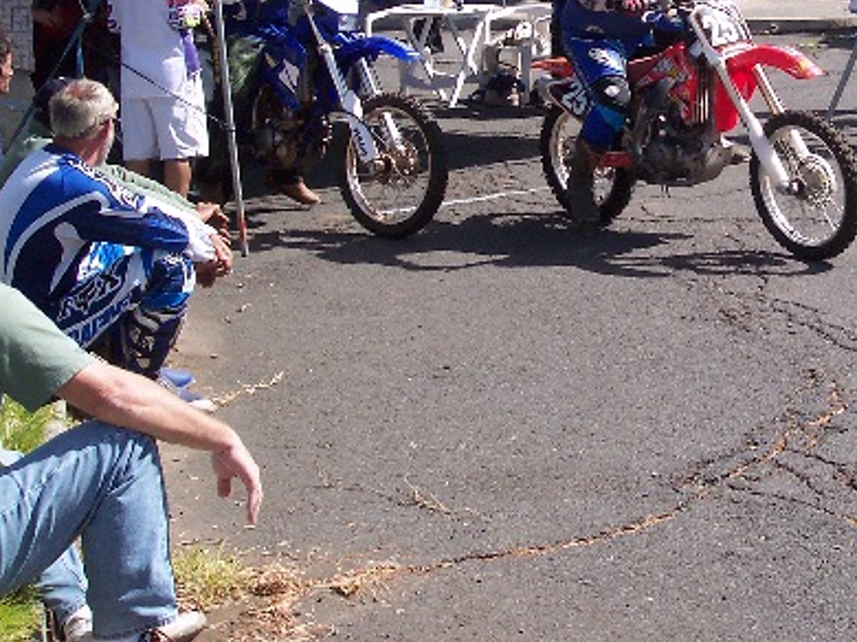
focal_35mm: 78
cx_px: 765
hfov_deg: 24.4
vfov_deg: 18.4
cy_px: 18
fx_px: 1930
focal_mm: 8
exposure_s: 1/500
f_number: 4.8
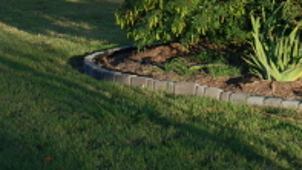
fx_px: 1271
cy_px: -109
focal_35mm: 159
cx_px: 227
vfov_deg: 7.5
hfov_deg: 13.5
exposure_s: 1/160
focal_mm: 31
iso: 100
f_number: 6.3
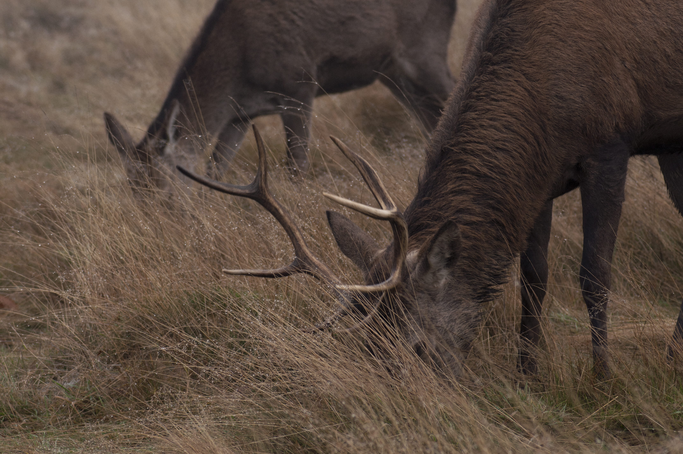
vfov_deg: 7.0
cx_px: 342
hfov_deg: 10.6
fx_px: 3695
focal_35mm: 195
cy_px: 227
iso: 200
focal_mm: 130
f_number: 6.3
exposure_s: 1/60
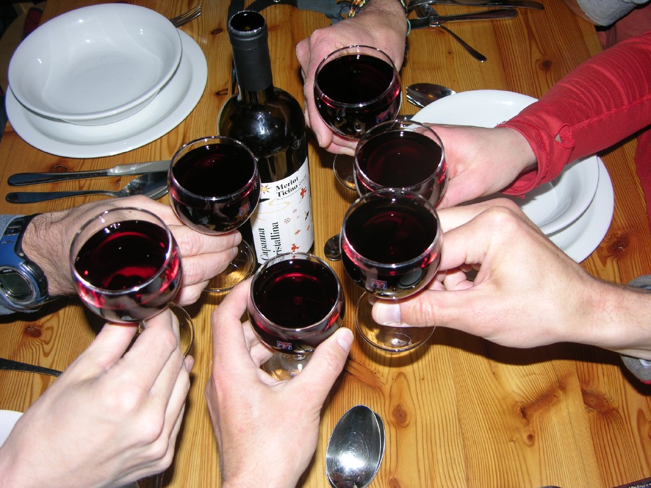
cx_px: 326
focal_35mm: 42
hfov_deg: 44.8
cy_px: 244
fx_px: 790
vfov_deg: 34.3
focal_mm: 10.7
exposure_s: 1/60.1
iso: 50
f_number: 2.9
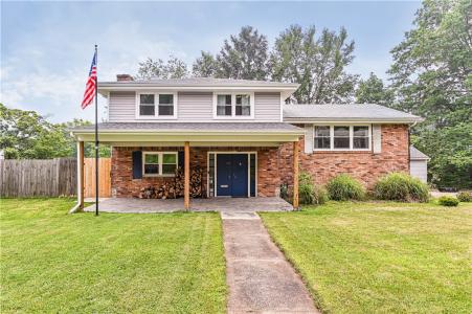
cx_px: 236
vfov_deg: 58.3
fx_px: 282
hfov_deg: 79.9
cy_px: 157
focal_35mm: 22
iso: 100
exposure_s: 1/100
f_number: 8
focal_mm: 21.5
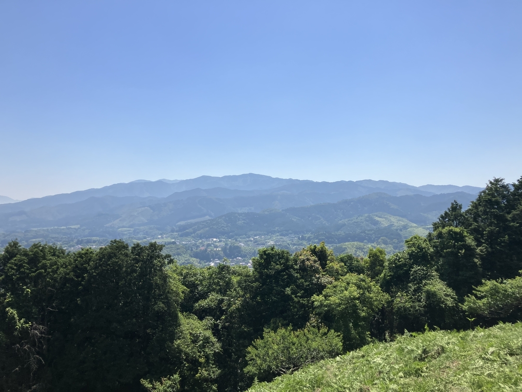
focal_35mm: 28
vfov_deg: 49.7
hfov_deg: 63.4
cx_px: 261
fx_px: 422
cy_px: 196
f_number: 1.8
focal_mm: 3.99
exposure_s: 1/3040
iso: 32
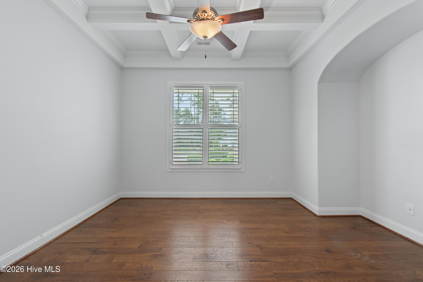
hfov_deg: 100.4
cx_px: 212
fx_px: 176
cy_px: 141
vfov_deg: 77.3
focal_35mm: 15
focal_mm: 10
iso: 100
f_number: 4.5
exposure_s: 1/3
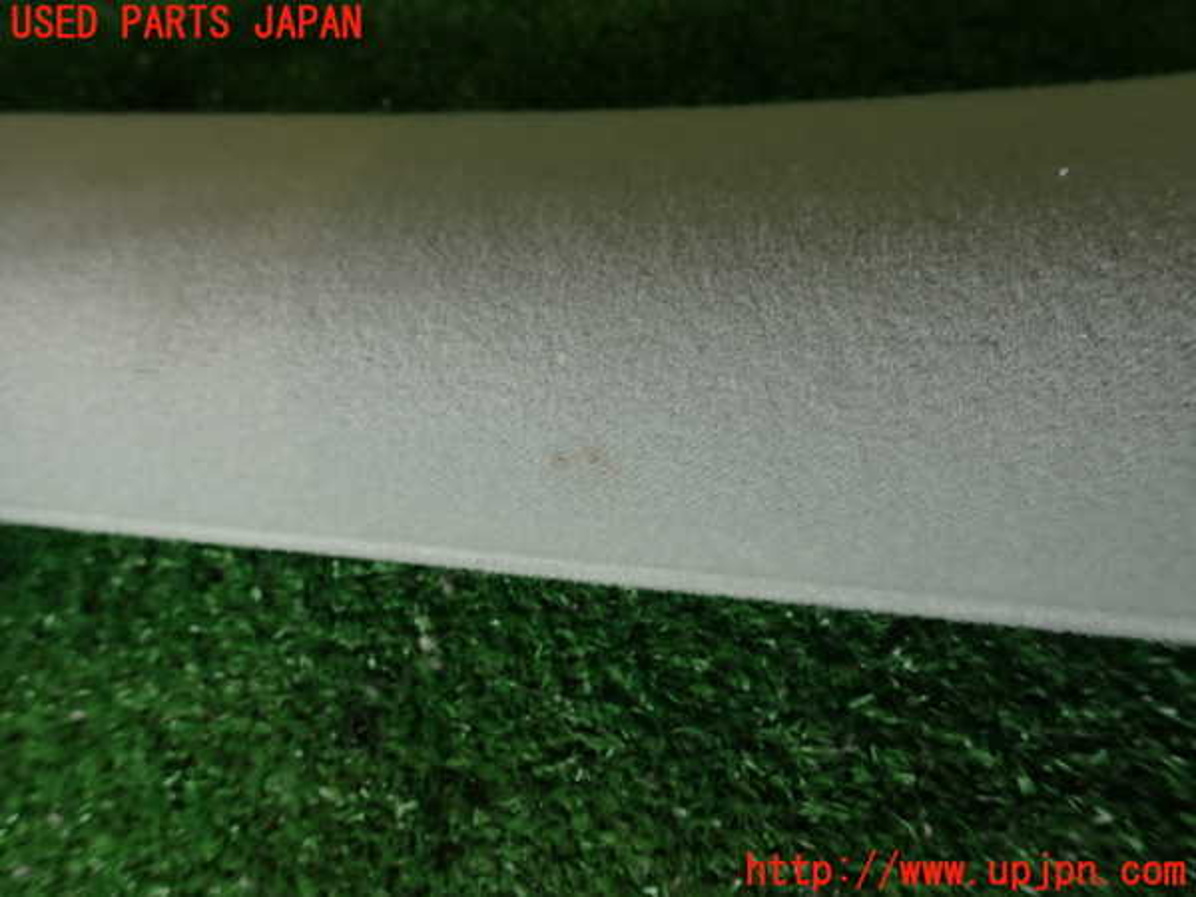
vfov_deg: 54.9
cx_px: 598
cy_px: 448
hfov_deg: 69.4
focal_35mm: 25
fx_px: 864
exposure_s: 1/80
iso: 100
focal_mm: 4.5
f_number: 2.8
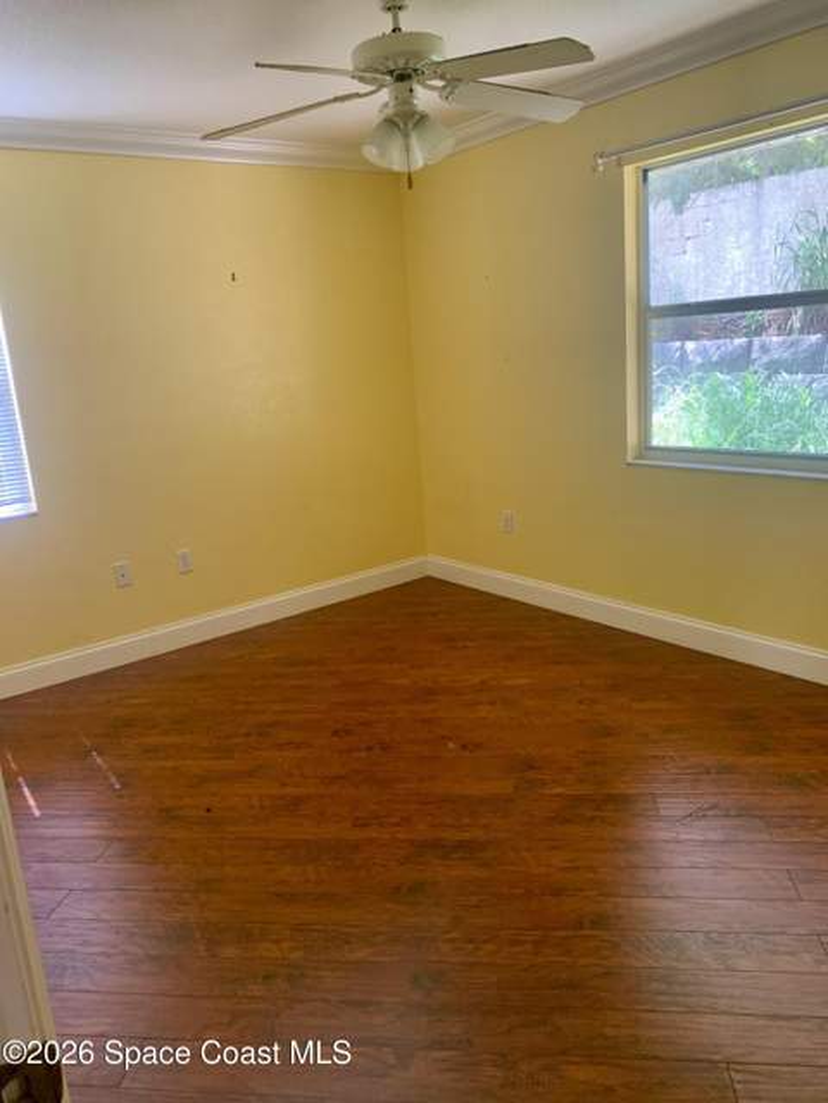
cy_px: 552
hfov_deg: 53.1
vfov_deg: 67.3
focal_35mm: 26
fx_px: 829
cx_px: 414
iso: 100
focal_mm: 4.25
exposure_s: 1/76
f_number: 1.8
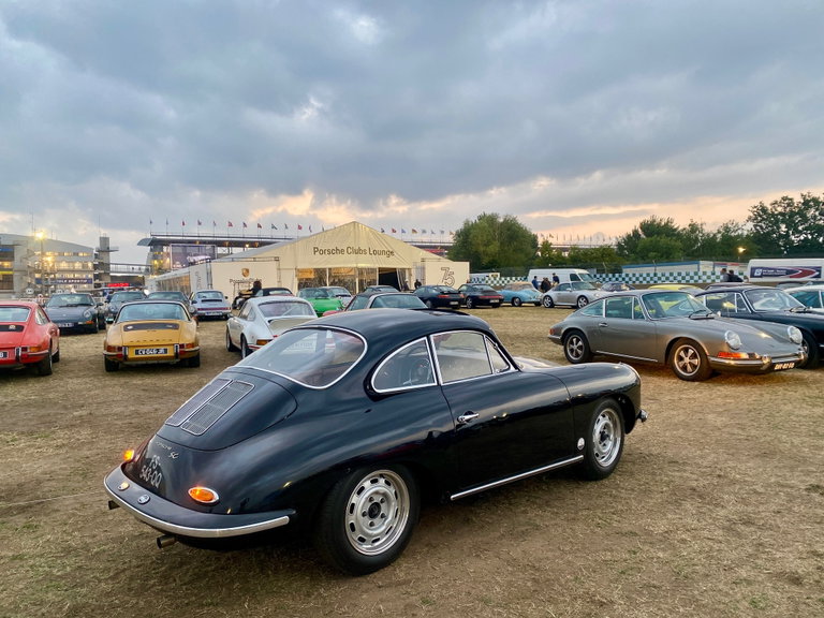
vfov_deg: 53.1
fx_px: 619
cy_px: 309
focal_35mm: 26
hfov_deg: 67.3
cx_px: 412
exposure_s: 1/50
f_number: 1.8
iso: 100
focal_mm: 4.25
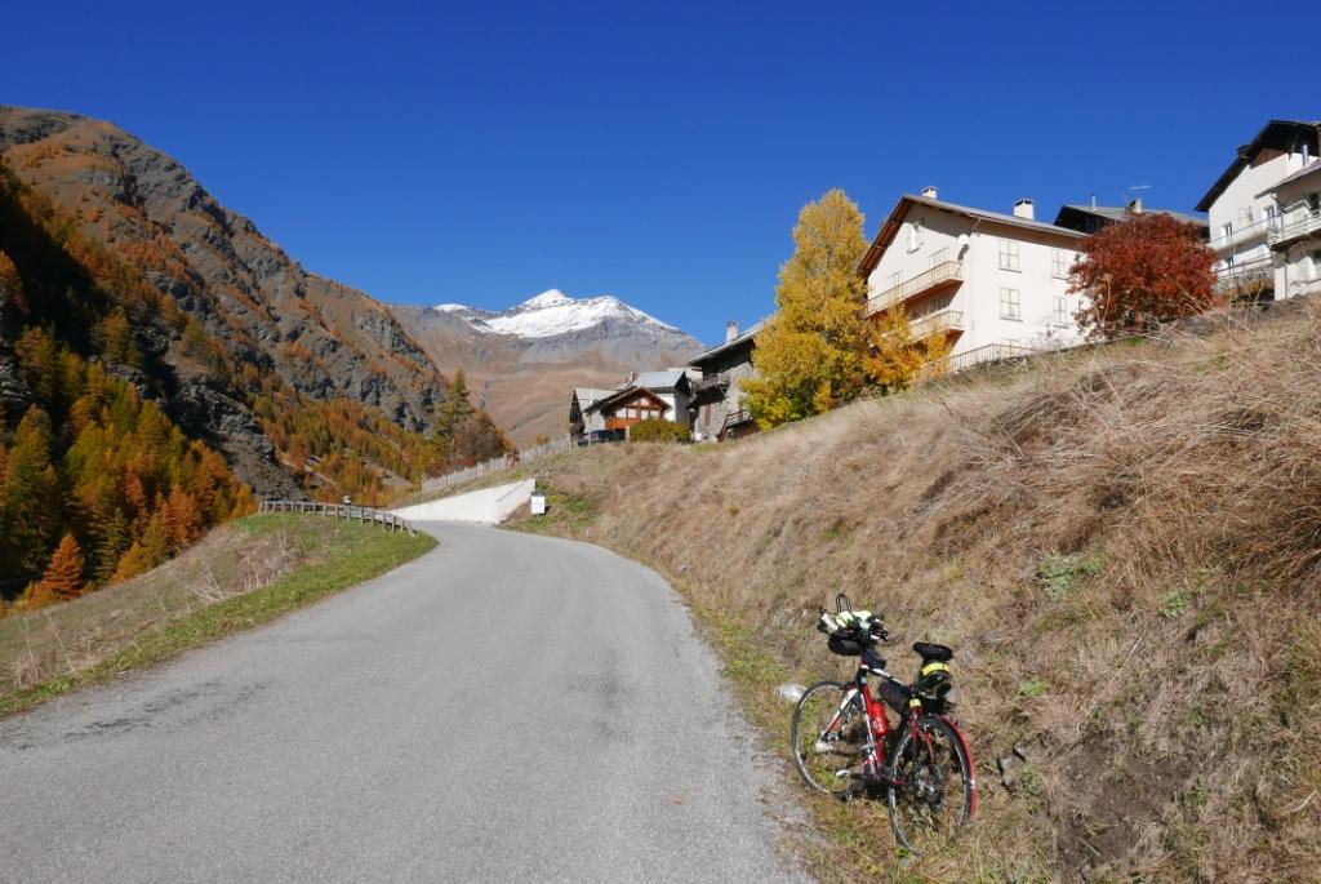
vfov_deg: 53.2
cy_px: 442
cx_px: 660
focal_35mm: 24
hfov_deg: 73.7
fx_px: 882
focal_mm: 10.9
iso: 200
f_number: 5.6
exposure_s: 1/1000
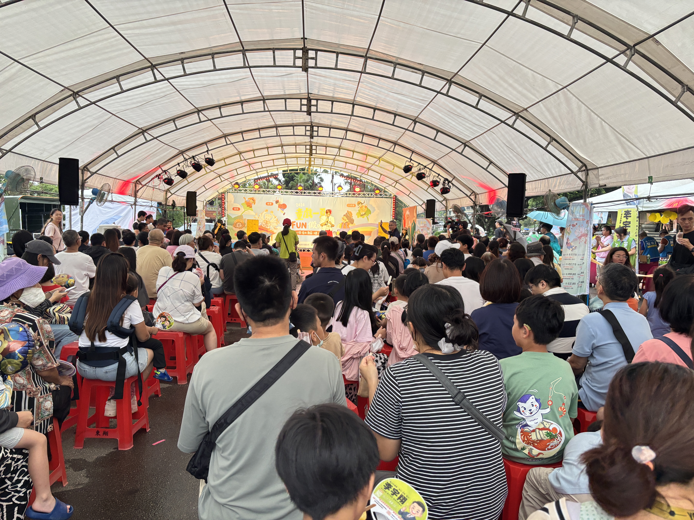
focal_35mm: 26
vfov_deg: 53.1
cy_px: 260
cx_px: 347
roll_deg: -1.7
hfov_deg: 67.3
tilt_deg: -4.8
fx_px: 521
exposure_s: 1/60
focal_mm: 5.96
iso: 200
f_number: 1.6
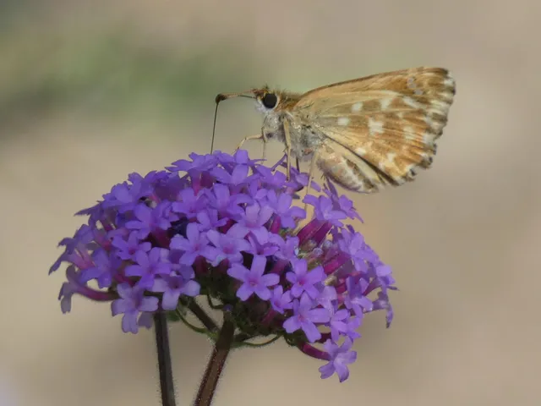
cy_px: 203
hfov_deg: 3.8
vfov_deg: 2.9
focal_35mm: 515
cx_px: 270
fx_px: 8049
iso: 80
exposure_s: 1/160
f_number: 5.6
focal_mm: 92.3
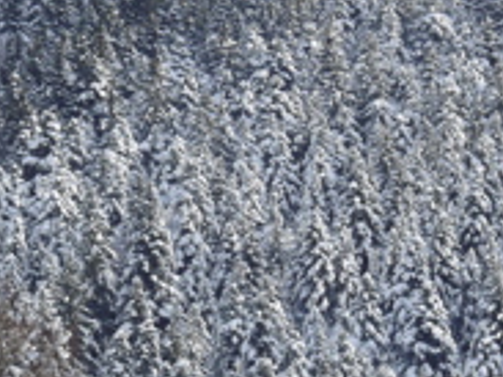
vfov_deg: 3.7
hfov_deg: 4.9
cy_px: 216
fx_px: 5881
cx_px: 258
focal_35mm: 405
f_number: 5.6
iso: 100
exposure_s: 1/250
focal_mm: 34
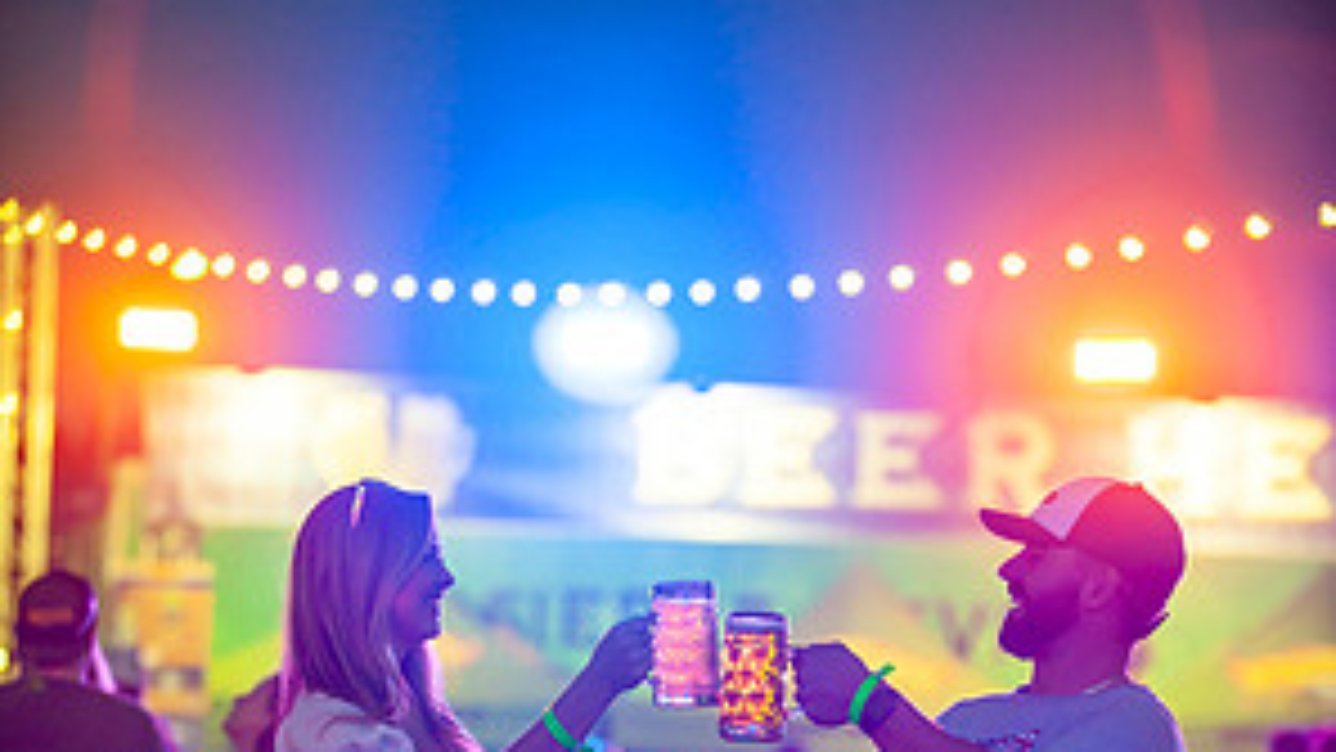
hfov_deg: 11.7
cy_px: 896
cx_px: 668
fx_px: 6518
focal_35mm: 184
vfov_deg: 6.6
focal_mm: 116
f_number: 2.8
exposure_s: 1/200
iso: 1250
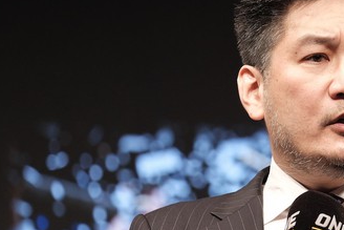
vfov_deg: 3.7
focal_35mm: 374
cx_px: 324
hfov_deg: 5.5
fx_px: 3575
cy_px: 153
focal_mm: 124.3
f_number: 2.8
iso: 800
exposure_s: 1/180
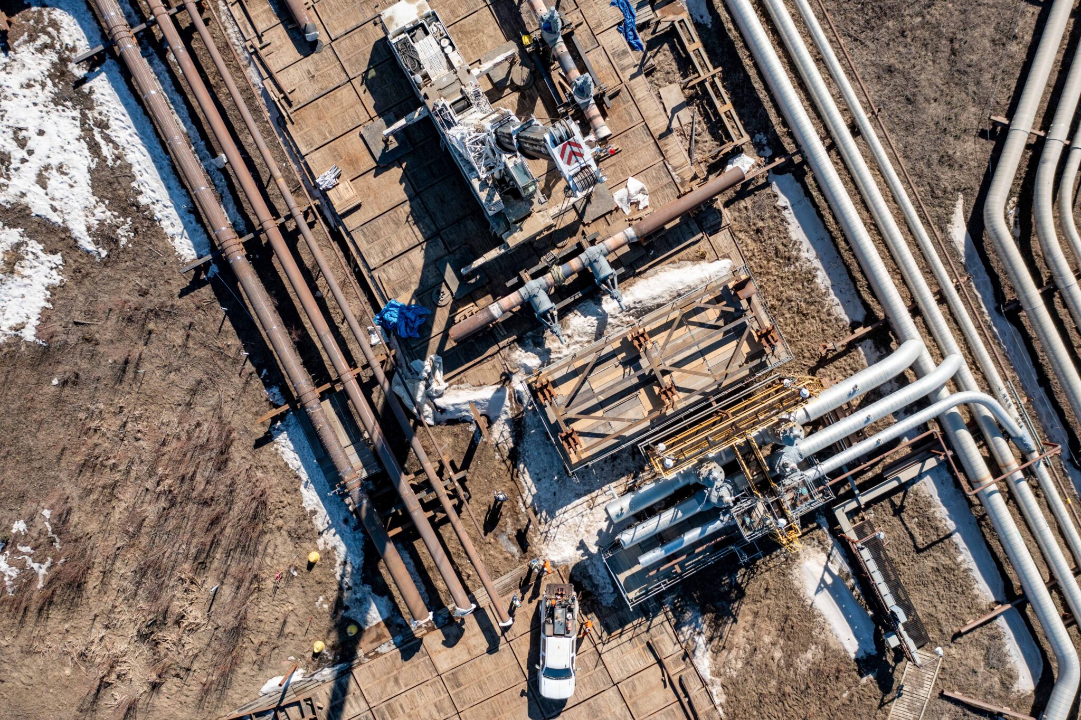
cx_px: 540
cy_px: 360
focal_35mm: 28
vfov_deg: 46.4
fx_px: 840
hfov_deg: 65.5
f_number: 3.2
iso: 100
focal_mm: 10.26
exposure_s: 1/40
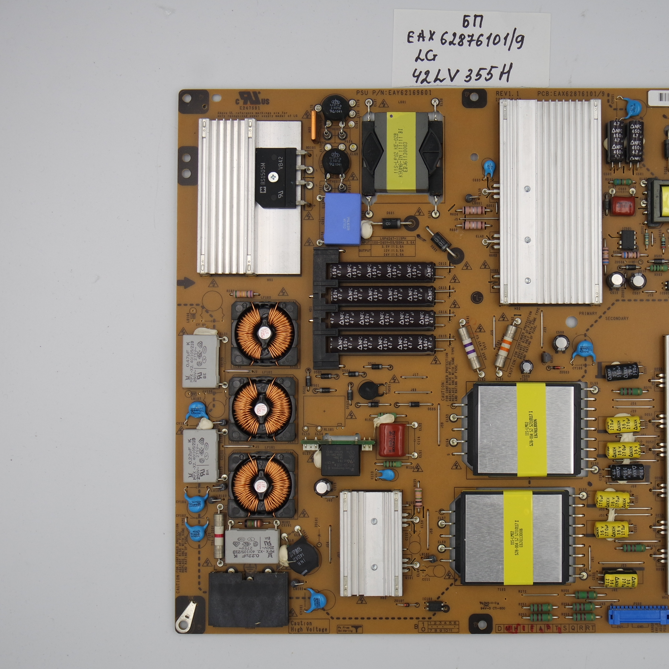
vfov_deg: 31.1
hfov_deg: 30.8
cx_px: 450
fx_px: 1203
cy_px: 334
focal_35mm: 55
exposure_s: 1/100
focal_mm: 16
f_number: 5.6
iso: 160
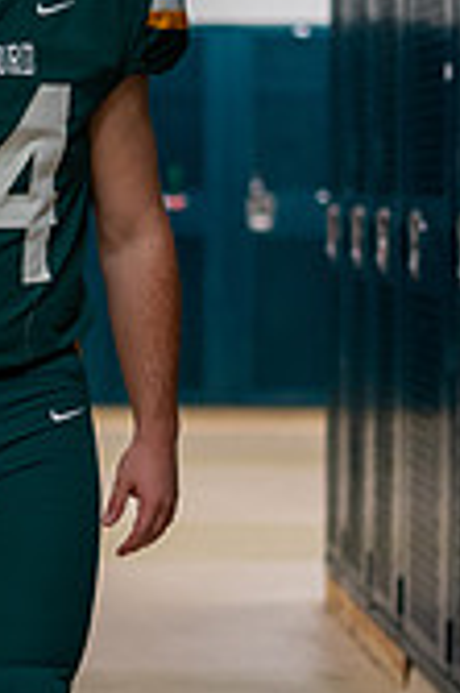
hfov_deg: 10.0
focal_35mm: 135
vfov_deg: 15.2
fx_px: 2593
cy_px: 253
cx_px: -97
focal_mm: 50
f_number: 1.8
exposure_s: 1/160
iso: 500
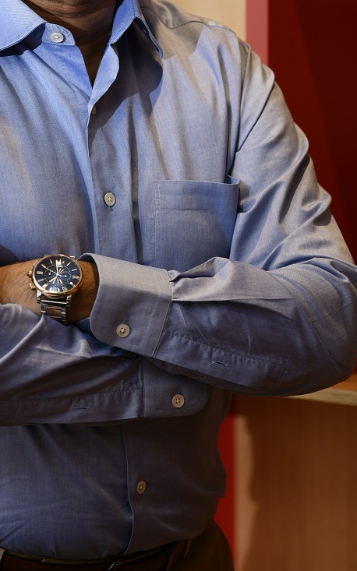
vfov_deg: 6.3
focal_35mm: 333
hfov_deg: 3.9
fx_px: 5185
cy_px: 54
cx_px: 146
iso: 100
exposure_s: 1/160
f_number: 2.8
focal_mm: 145
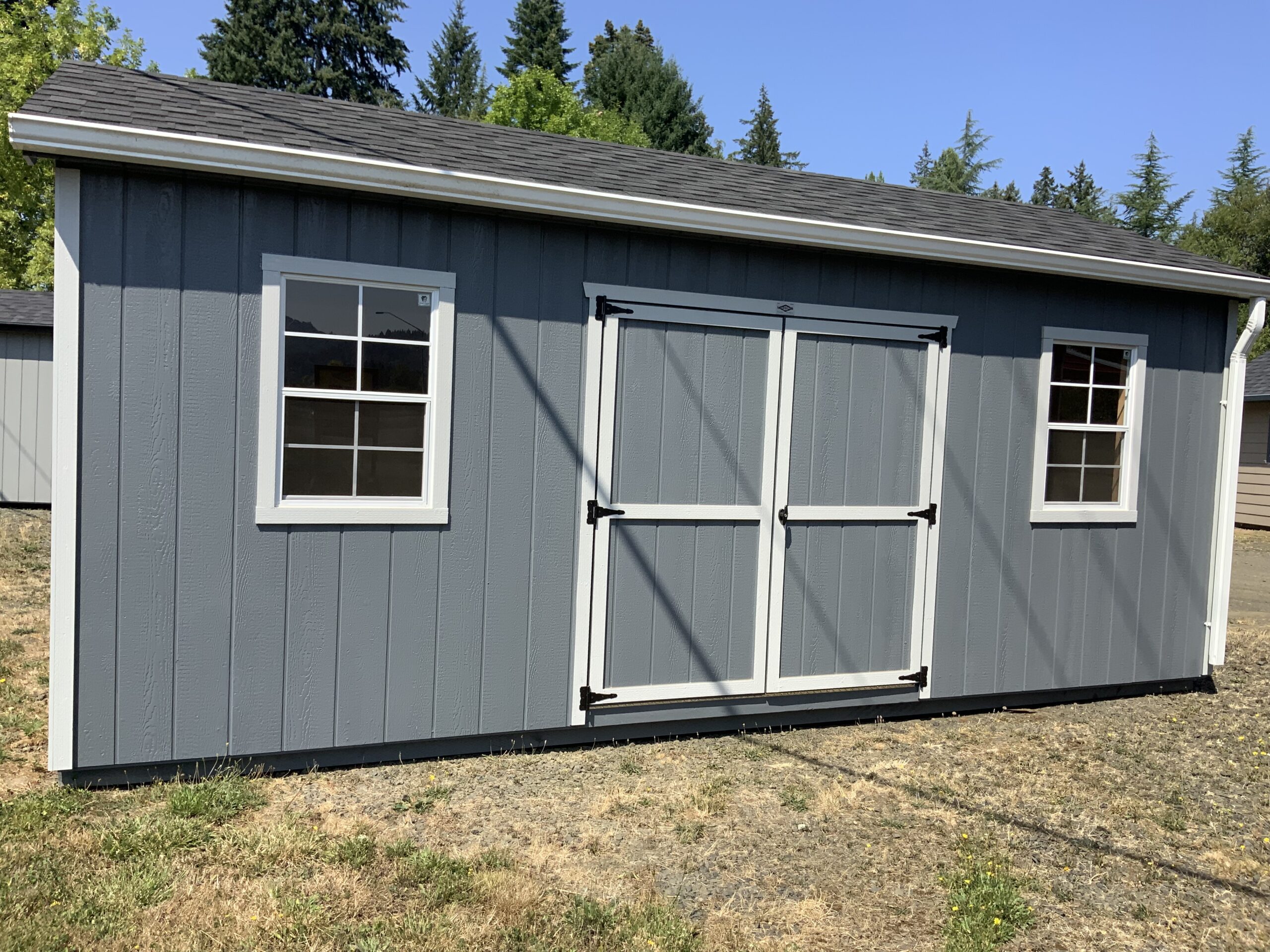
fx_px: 1064
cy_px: 476
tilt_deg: -0.4
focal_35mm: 29
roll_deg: -2.3
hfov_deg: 61.7
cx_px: 635
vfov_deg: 48.2
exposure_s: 1/1451
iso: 16
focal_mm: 3
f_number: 1.8
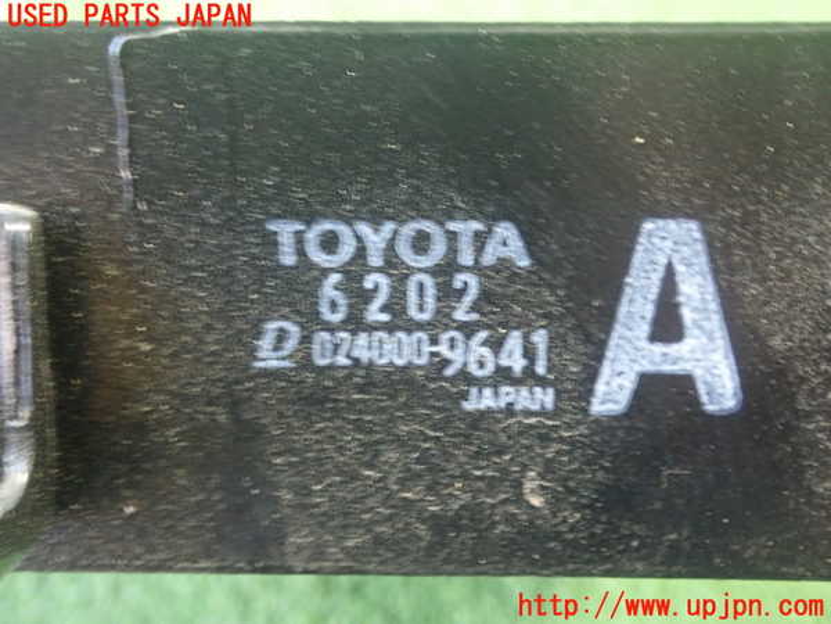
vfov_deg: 31.5
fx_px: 1104
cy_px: 312
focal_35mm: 46
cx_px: 416
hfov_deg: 41.2
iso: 800
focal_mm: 8.41
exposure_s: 1/15
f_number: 3.1
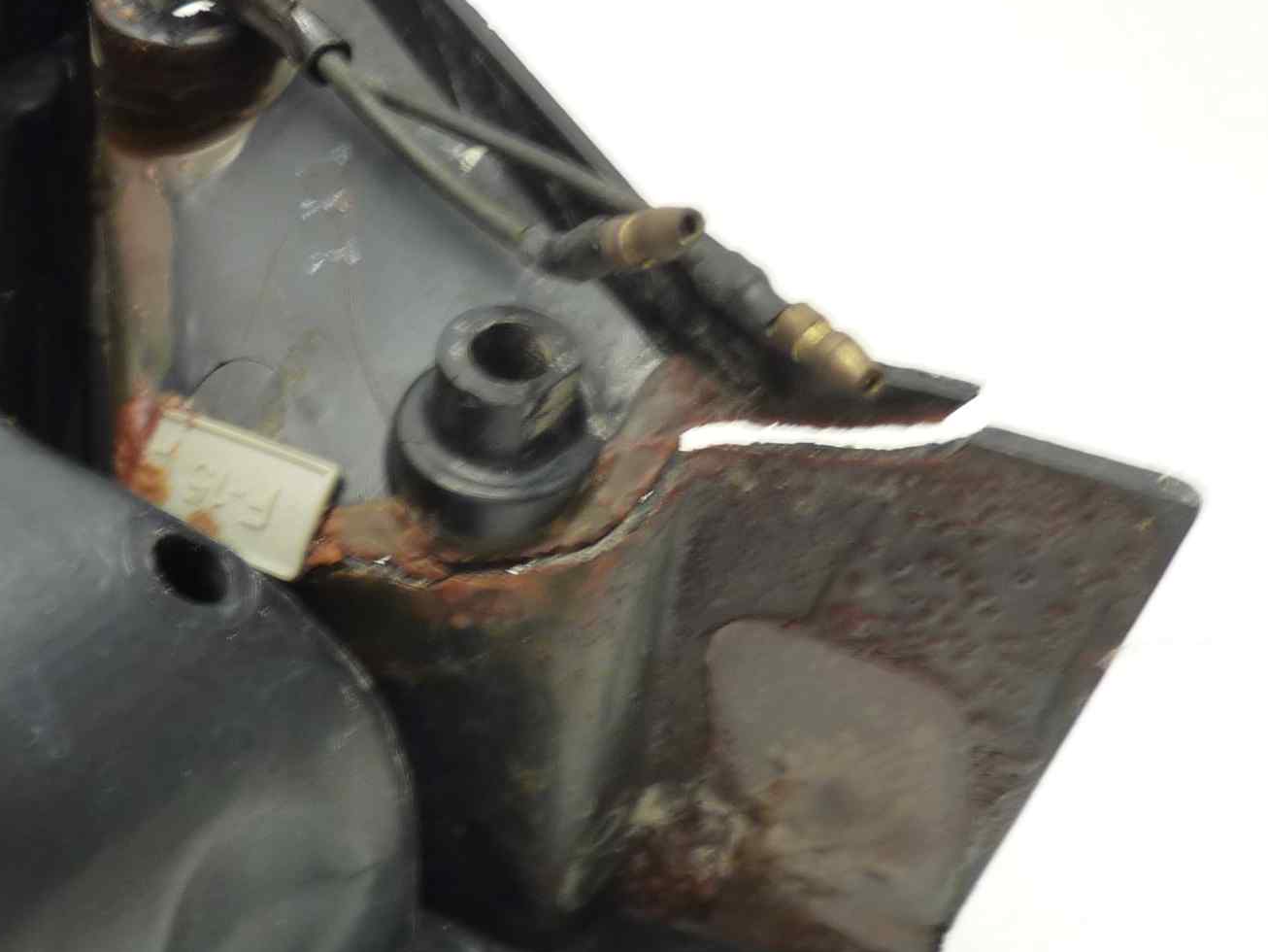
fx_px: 1795
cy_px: 521
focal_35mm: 49
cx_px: 443
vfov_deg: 29.7
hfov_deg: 38.5
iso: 125
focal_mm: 4.1
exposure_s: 1/8
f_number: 3.3
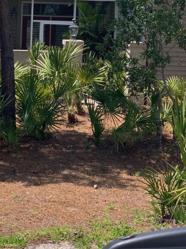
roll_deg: -1.0
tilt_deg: +0.0
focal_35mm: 112
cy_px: 6
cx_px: 55
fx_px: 803
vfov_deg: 17.2
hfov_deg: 13.2
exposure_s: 1/533
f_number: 2.4
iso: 16
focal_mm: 6
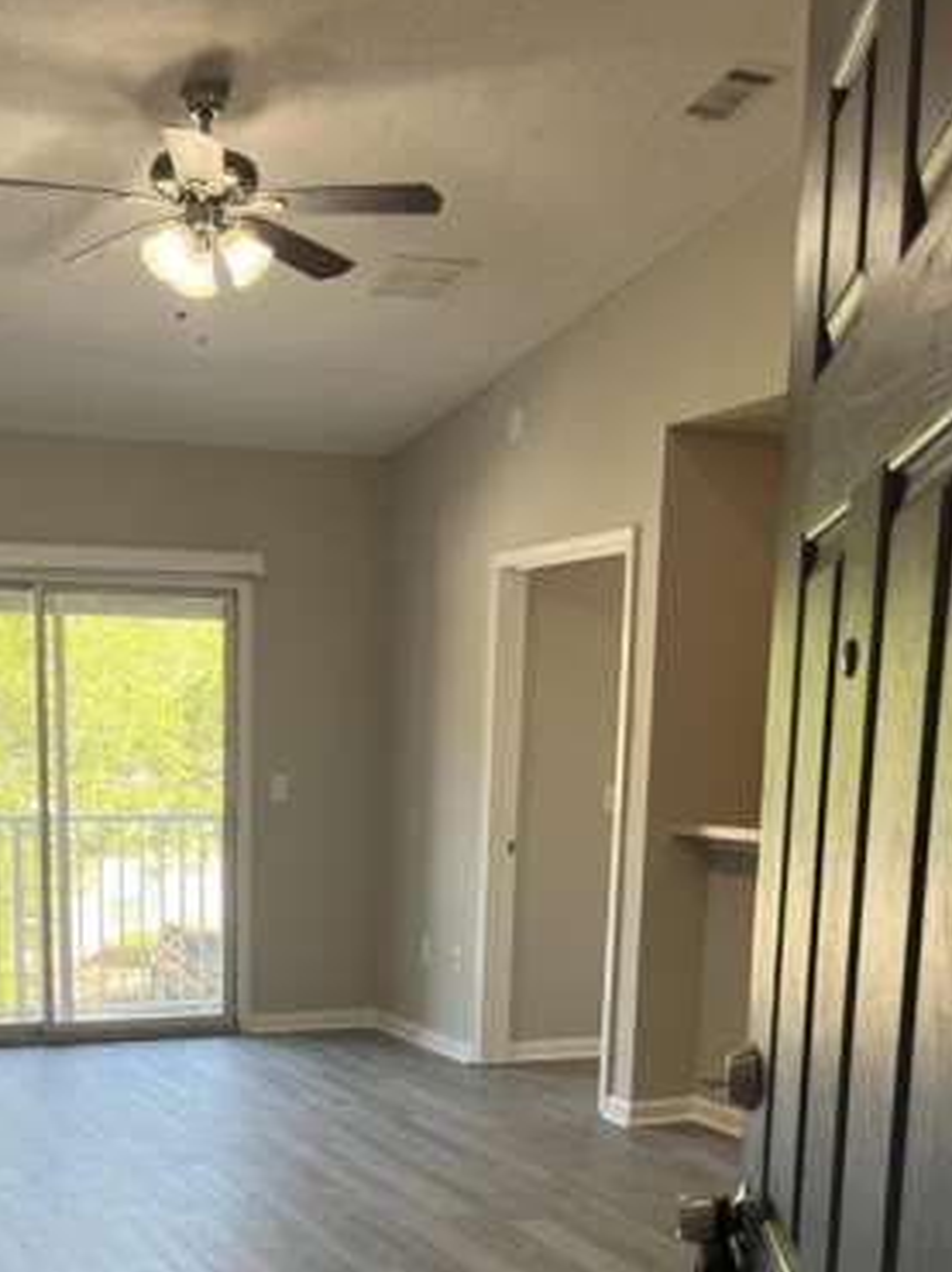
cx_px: 268
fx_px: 1652
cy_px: 1055
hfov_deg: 31.7
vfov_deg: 40.0
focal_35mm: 45
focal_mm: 5.1
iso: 80
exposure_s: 1/121
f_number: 1.6
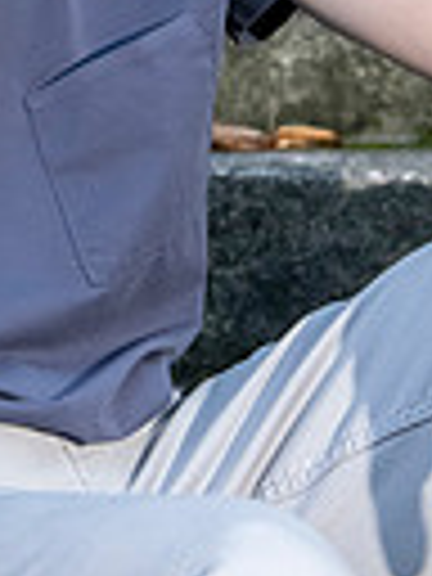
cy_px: -27
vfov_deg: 5.6
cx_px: -126
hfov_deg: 4.2
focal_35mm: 354
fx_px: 5890
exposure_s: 1/160
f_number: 6.3
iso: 5000
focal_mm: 105
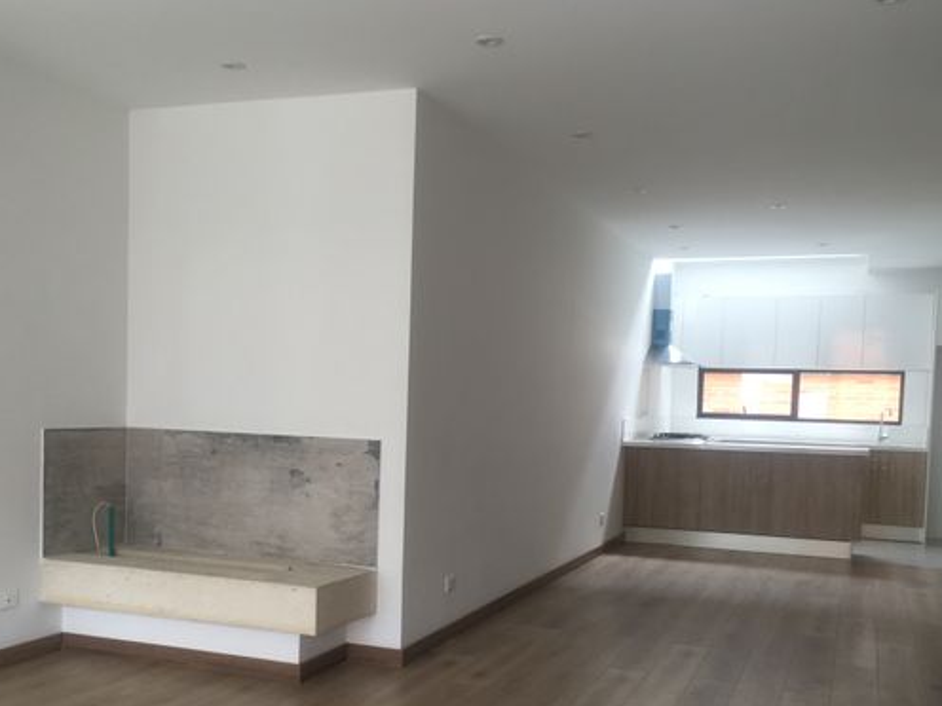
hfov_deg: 47.8
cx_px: 421
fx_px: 1061
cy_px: 455
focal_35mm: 39
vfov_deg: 36.5
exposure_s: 1/60
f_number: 2.2
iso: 25
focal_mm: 4.15
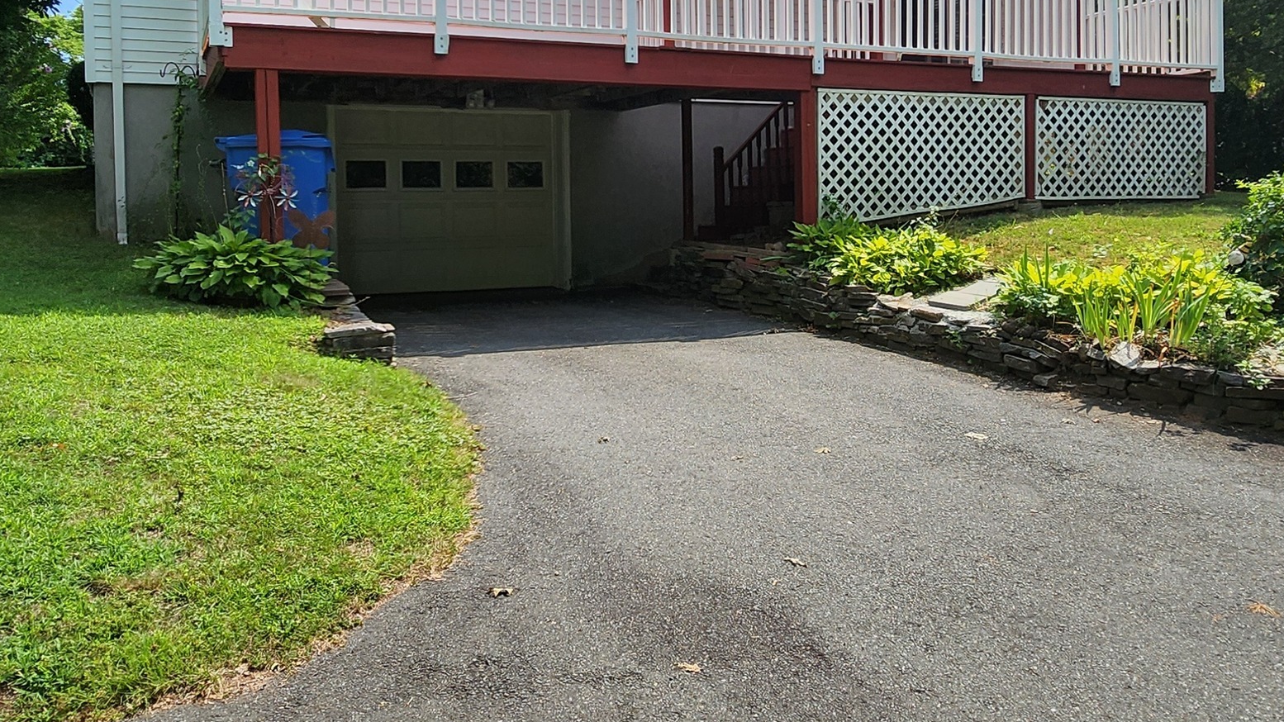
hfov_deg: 67.8
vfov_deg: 41.2
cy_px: 264
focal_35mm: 28
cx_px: 582
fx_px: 953
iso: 50
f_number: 2.2
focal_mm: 2.2
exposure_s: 1/3001
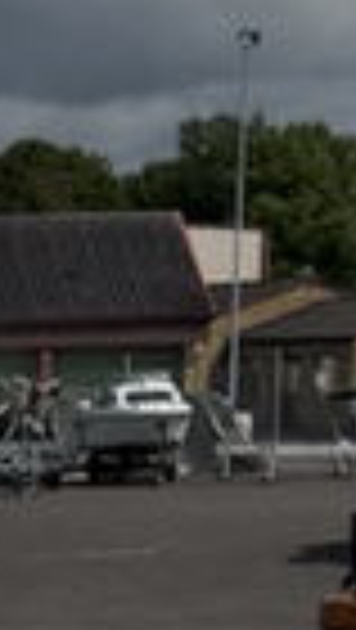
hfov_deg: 6.1
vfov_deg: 10.8
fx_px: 3198
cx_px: -469
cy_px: 986
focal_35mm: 191
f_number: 1.78
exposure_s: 1/17544
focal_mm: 6.76
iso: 80
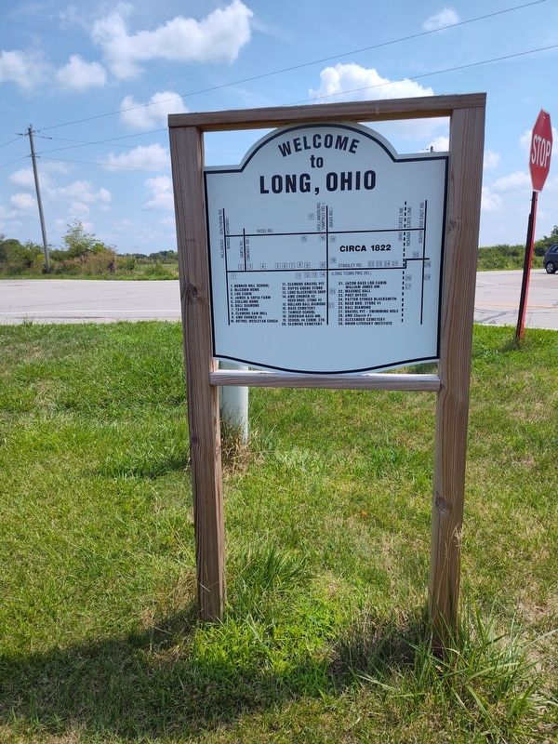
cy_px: 372
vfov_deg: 73.9
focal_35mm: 23
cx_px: 279
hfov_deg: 58.9
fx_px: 494
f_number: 1.8
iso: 100
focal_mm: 5.56
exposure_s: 1/1882
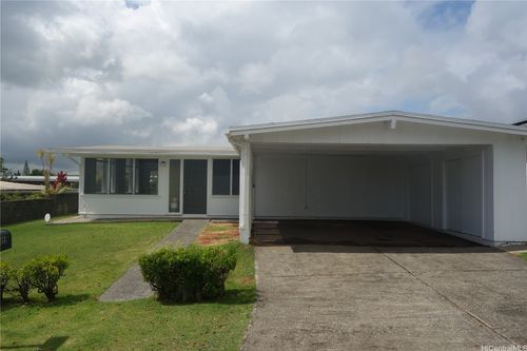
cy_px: 176
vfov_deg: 46.4
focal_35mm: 28
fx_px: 410
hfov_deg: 65.5
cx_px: 264
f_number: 5.6
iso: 125
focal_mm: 10.4
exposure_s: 1/800
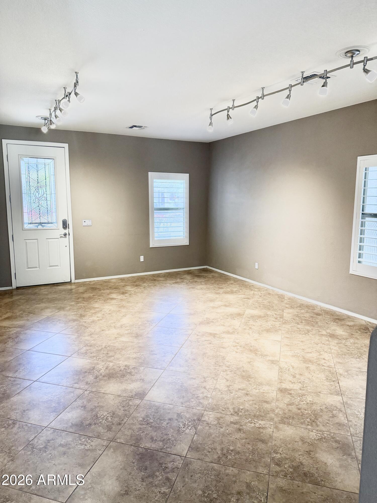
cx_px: 188
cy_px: 252
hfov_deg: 56.8
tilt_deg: -7.7
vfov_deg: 71.6
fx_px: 349
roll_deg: -0.6
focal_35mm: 24
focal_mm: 6.76
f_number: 1.78
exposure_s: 1/120
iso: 320
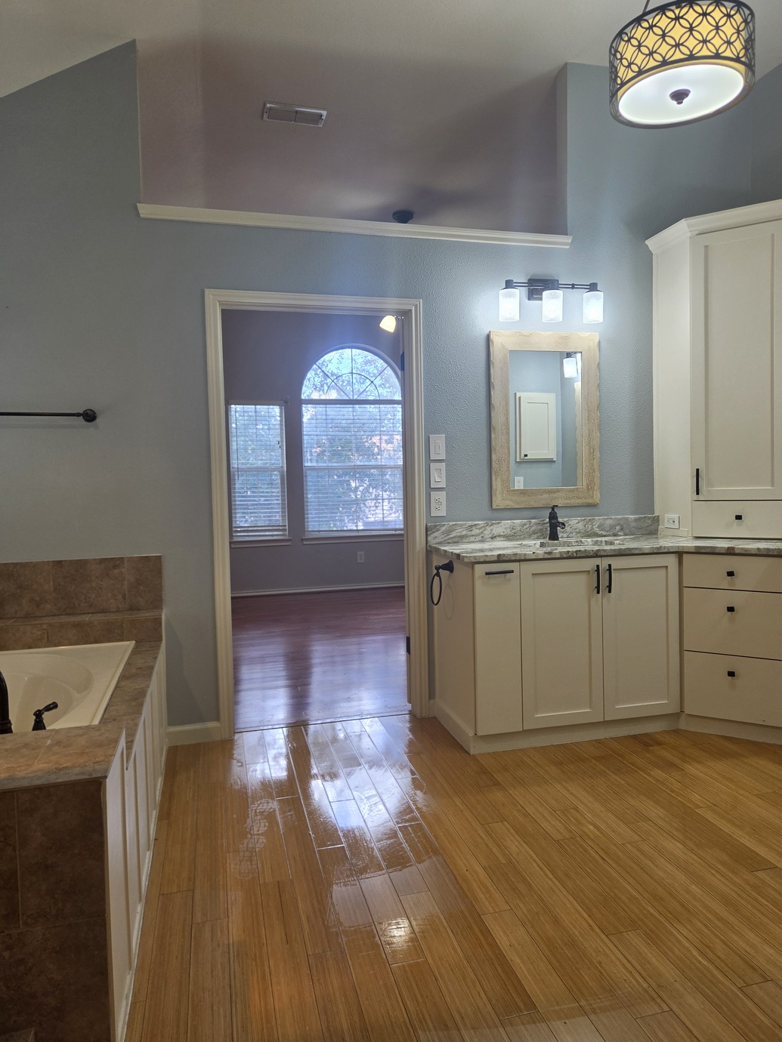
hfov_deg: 56.8
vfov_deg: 71.6
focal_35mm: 24
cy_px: 518
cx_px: 406
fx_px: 723
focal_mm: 5.4
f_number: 1.8
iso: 100
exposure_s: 1/120
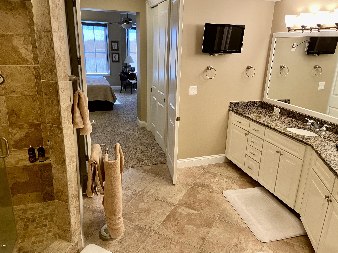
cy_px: 126
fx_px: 254
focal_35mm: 26
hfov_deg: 67.3
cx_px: 169
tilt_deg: -16.0
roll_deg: -1.9
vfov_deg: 53.1
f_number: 1.8
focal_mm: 4.25
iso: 250
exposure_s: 1/60
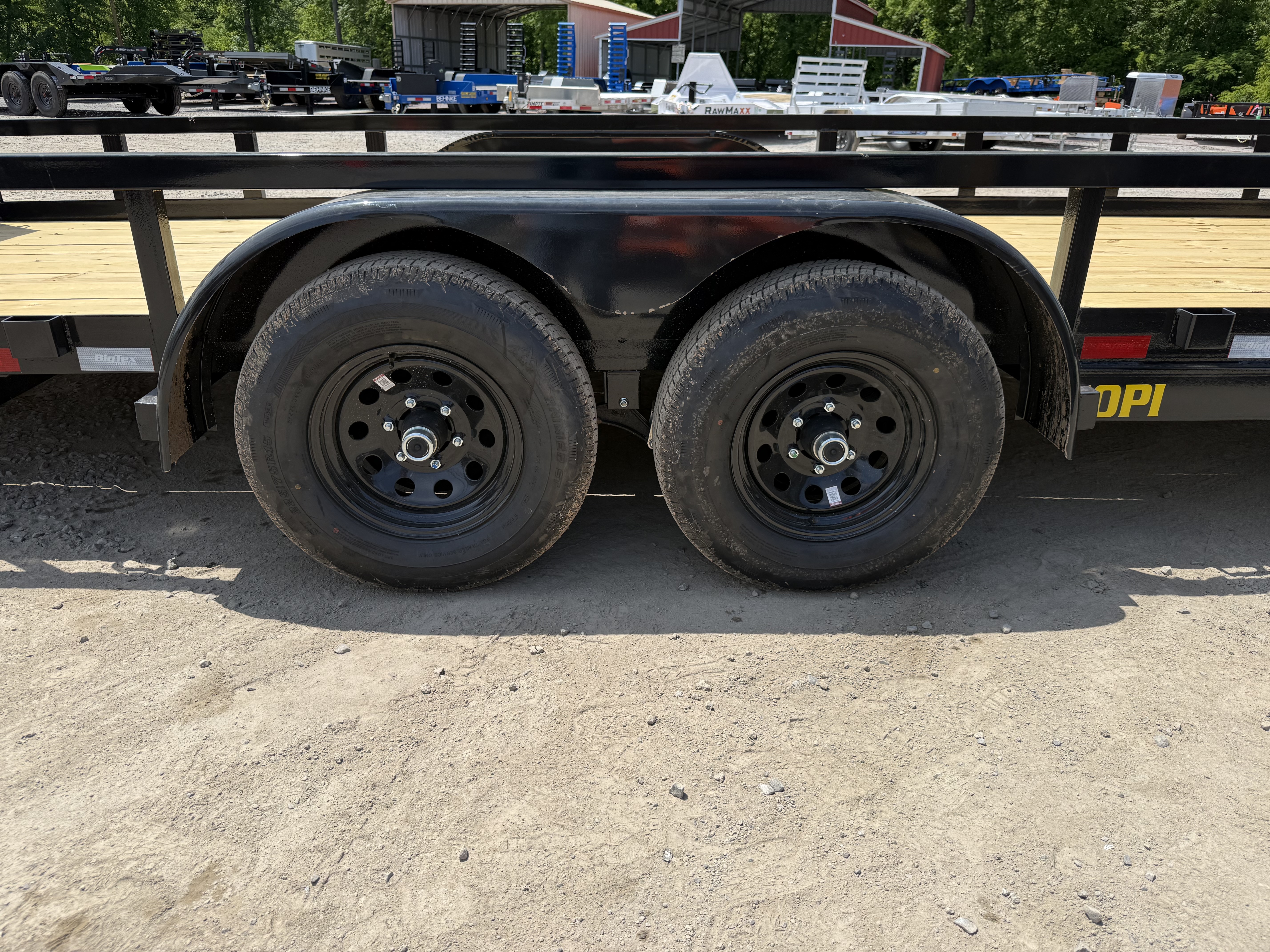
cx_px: 635
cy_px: 476
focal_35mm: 24
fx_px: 881
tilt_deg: -24.3
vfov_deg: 56.8
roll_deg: -1.2
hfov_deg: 71.6
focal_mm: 6.76
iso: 80
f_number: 1.78
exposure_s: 1/3145
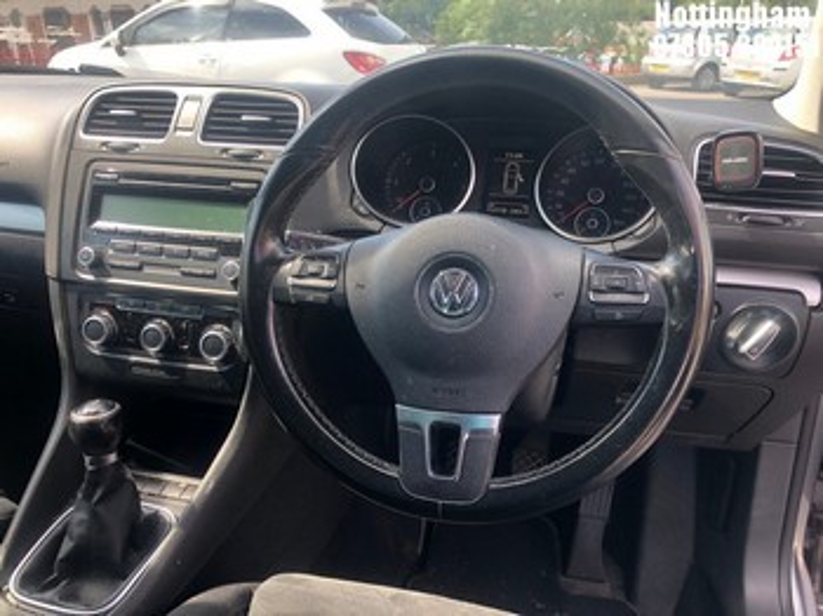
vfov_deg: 49.7
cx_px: 412
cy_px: 308
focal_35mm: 28
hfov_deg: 63.5
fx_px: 665
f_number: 1.8
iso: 32
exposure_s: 1/120
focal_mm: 4
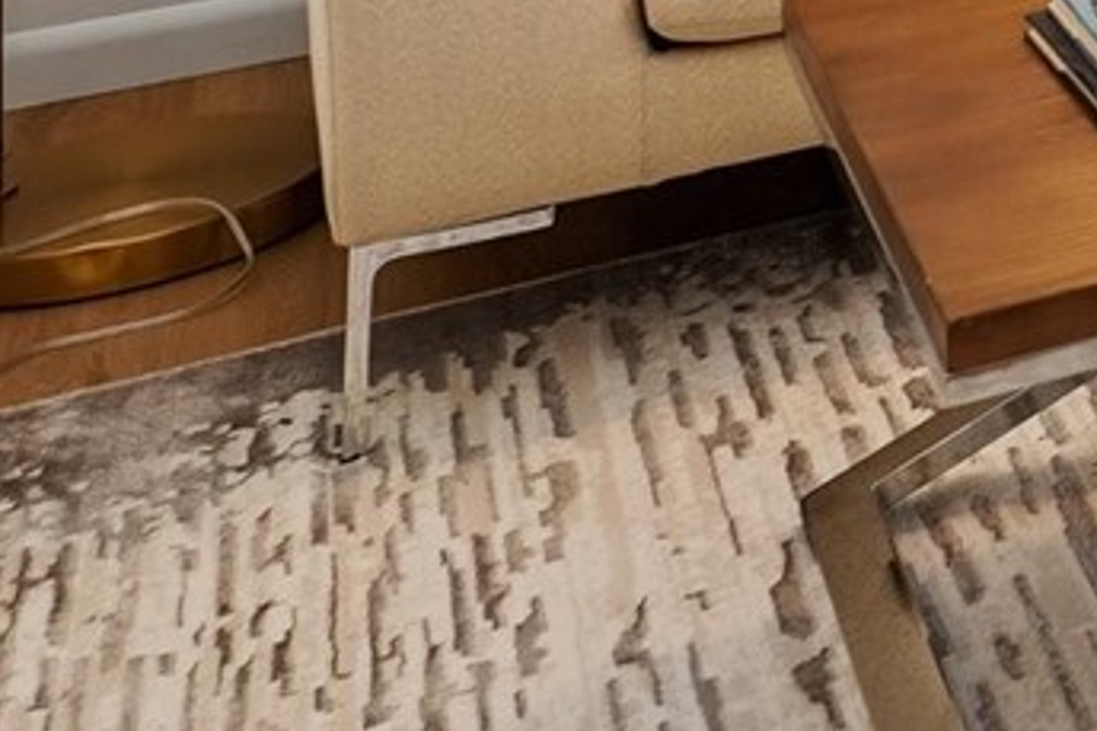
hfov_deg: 17.0
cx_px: 2263
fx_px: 2549
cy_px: -902
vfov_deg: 13.2
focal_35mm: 84
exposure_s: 1/80
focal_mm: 11.3
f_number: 4.5
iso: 100
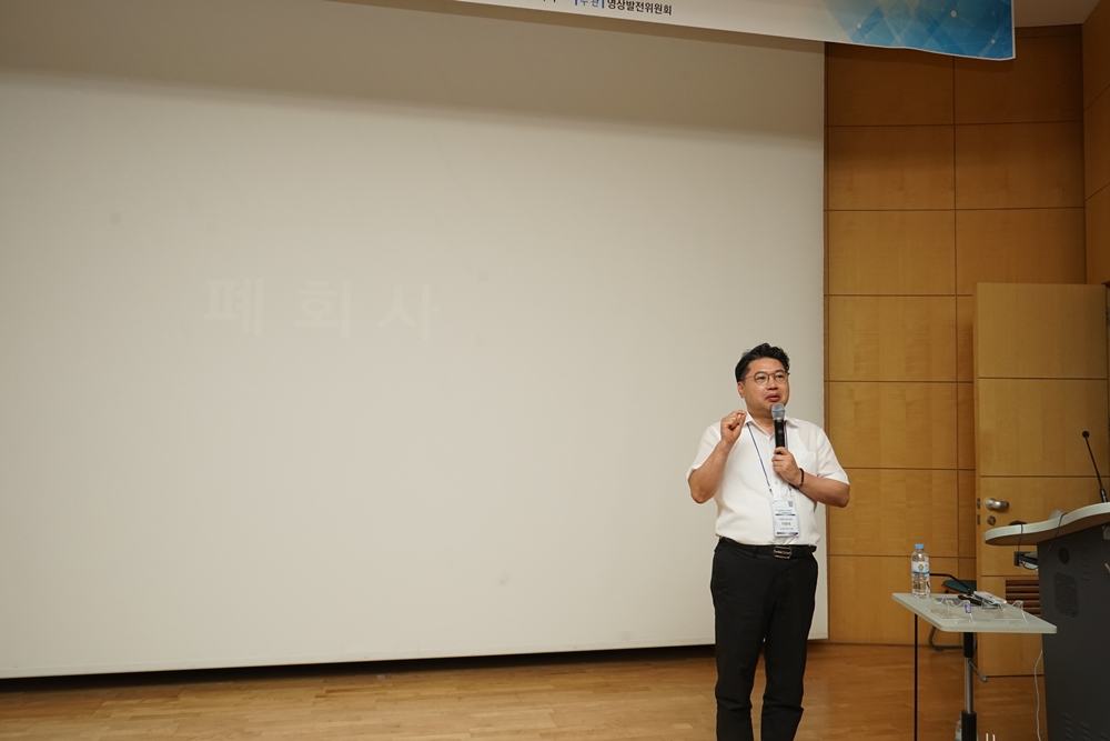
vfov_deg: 46.4
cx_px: 555
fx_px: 863
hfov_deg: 65.5
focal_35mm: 28
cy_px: 370
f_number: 9
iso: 1000
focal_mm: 28
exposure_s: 1/100
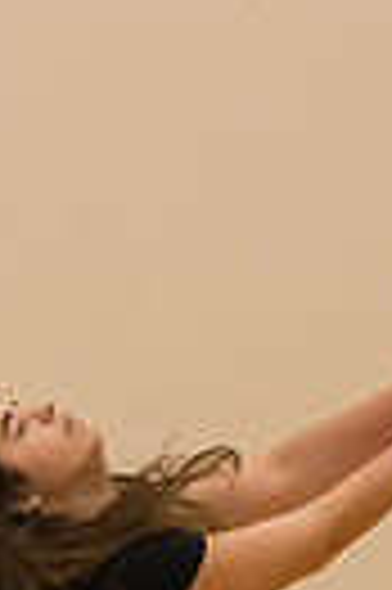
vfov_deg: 6.6
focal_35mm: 310
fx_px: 5076
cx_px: 115
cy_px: 784
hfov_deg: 4.4
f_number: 5.6
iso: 10000
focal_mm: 60
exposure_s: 1/400
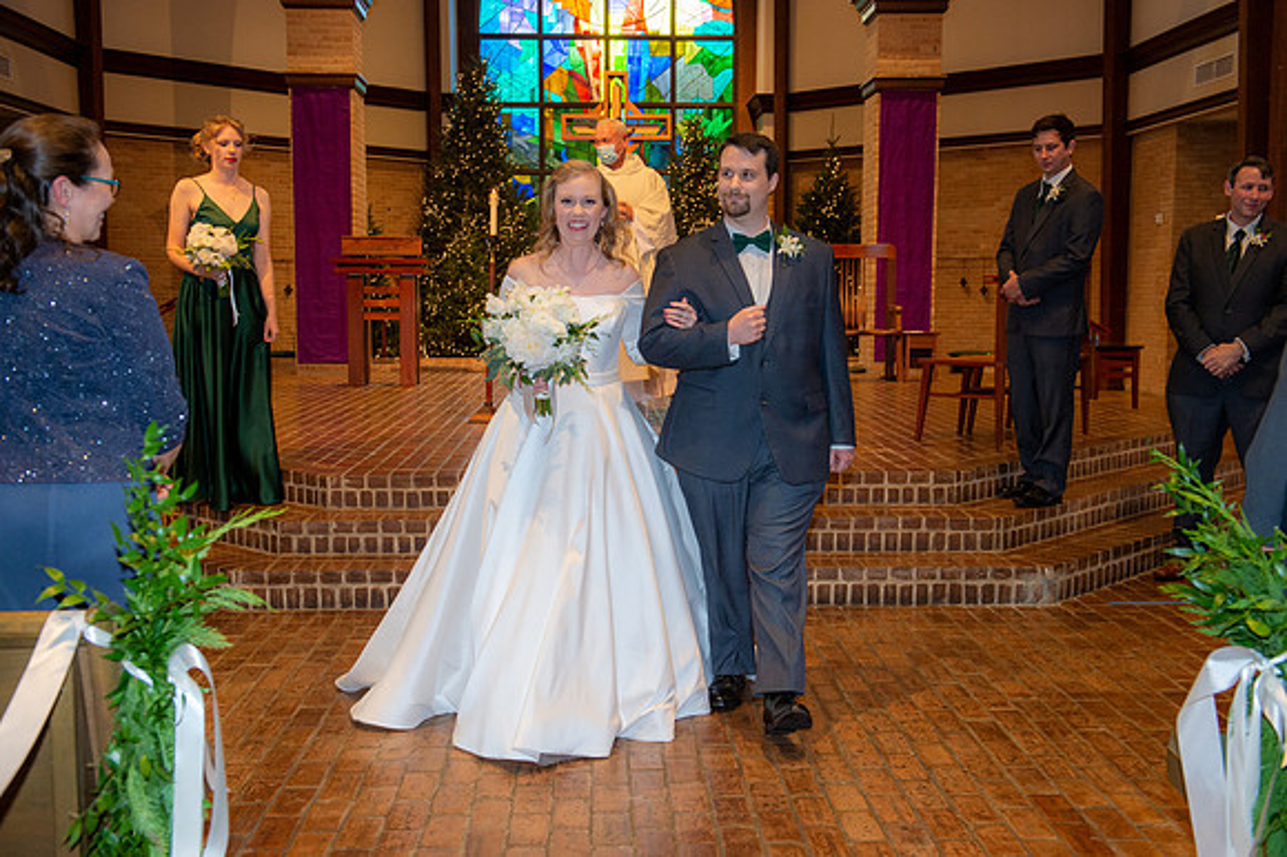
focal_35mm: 38
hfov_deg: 50.7
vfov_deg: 35.0
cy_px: 428
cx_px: 644
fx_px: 1358
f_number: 5.6
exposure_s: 1/125
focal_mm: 38
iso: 1600
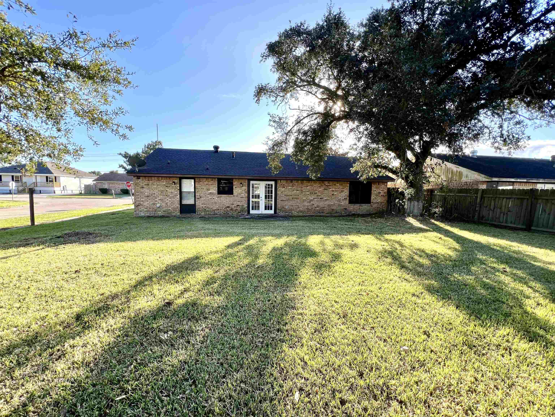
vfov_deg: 89.9
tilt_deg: -5.1
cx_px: 278
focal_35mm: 13
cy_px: 208
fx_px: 208
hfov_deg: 106.2
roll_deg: -0.1
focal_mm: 1.57
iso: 32
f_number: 1.8
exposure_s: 1/273
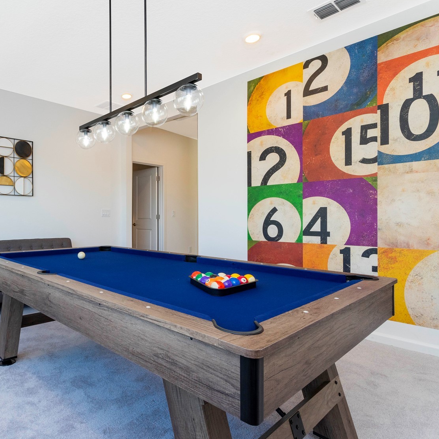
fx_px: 316
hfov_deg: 67.0
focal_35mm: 22
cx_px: 133
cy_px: 217
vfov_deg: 69.6
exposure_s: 1/30
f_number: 13
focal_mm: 17
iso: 800
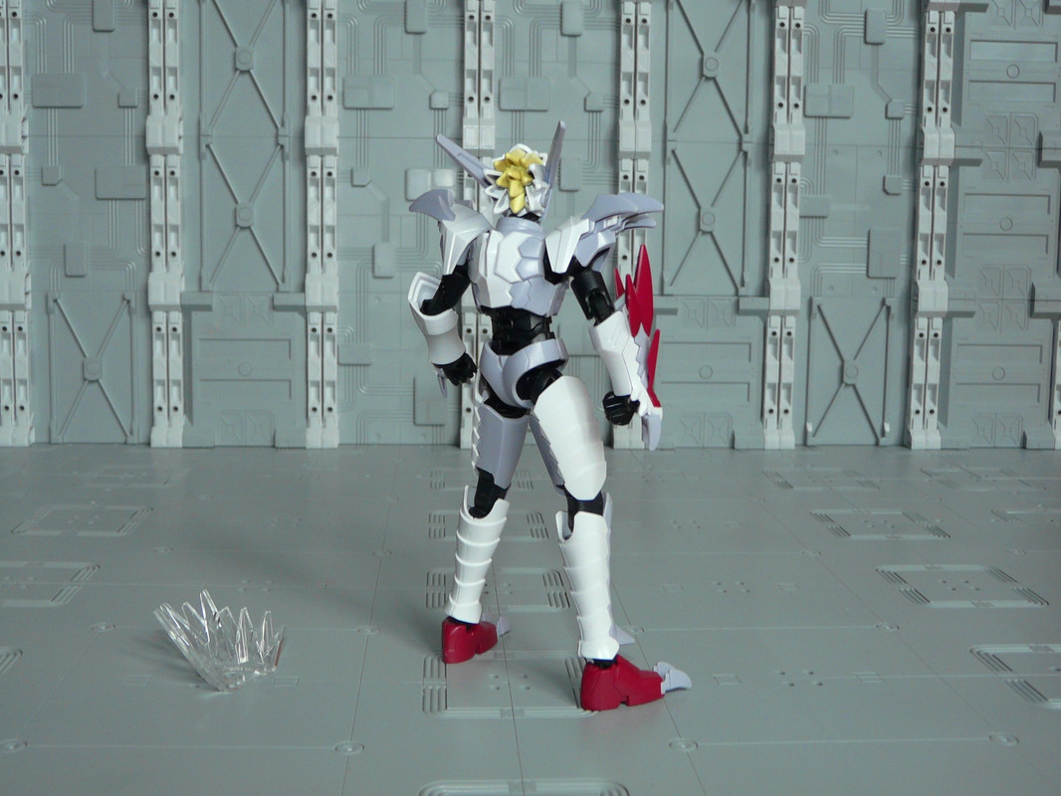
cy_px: 398
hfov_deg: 53.9
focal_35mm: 34
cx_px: 530
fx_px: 1042
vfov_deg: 41.8
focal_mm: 5.6
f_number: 2.8
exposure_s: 1/100
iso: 100
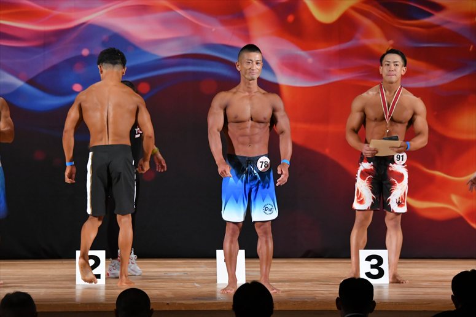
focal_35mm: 217
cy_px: 158
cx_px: 238
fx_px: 2868
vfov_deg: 6.3
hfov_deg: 9.5
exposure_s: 1/400
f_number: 5.6
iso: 3200
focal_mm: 145
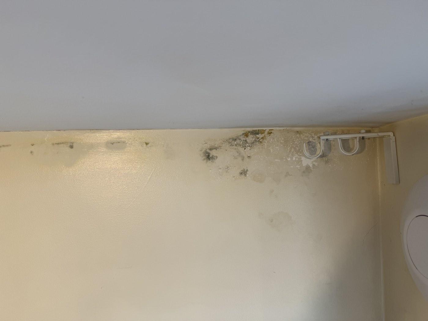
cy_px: 160
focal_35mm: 24
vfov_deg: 56.8
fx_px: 297
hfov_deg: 71.6
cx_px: 214
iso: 80
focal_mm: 6.76
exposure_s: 1/121
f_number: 1.78
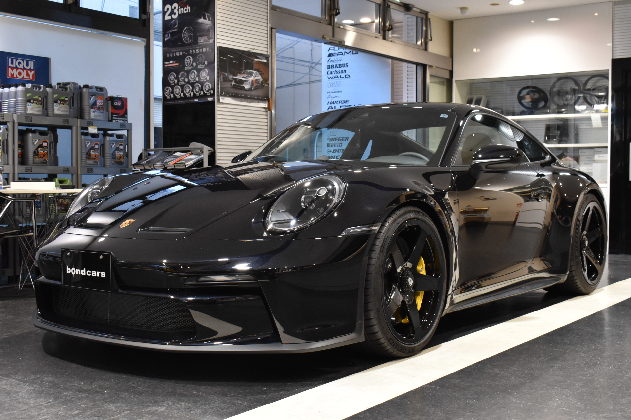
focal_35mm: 45
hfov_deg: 43.6
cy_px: 210
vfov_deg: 29.9
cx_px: 316
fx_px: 789
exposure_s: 1/50
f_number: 8
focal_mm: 30
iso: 1400
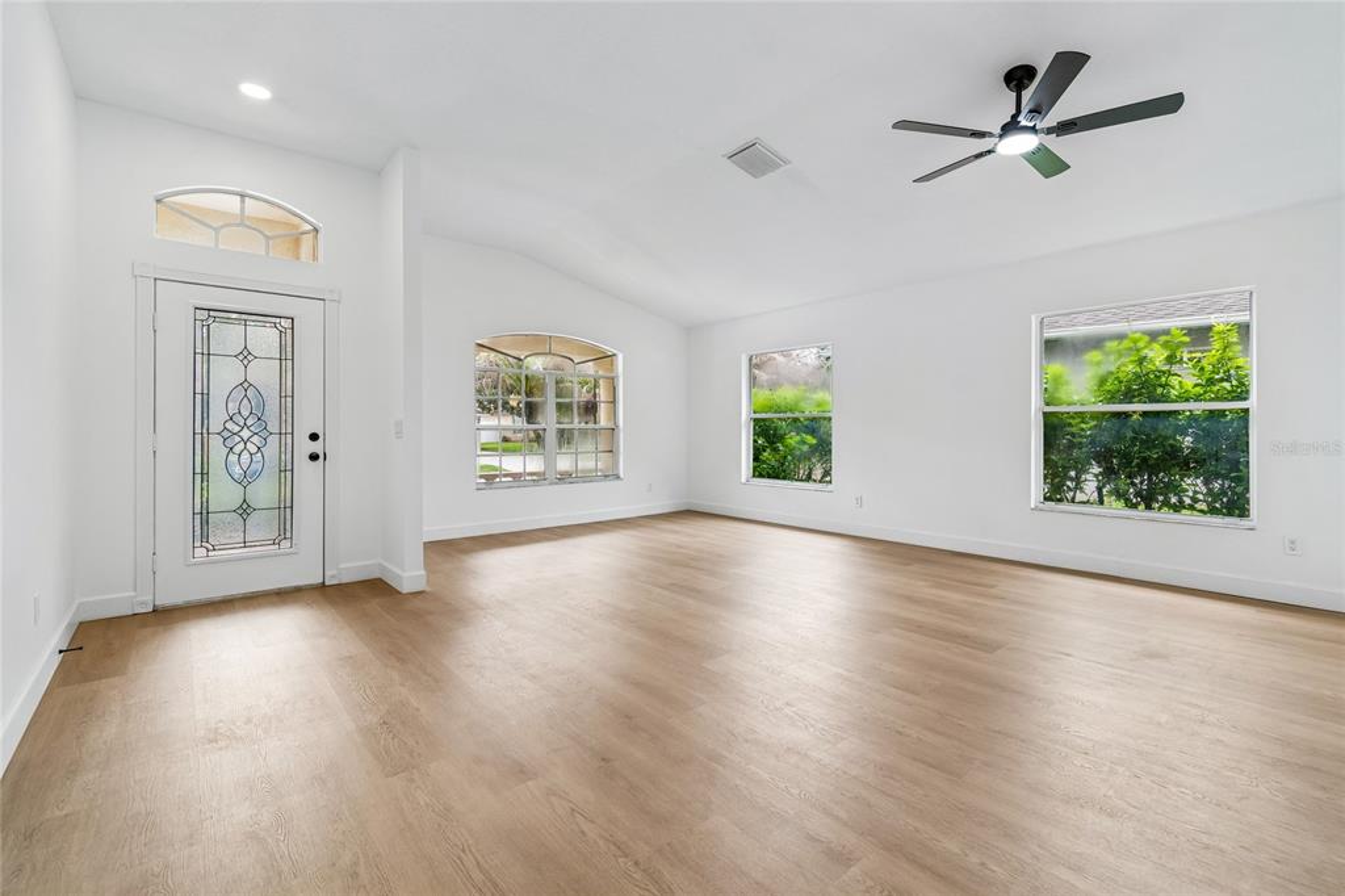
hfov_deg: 100.4
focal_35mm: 15
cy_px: 448
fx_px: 560
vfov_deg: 77.3
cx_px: 672
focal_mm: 10
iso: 100
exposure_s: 1/20
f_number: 7.1
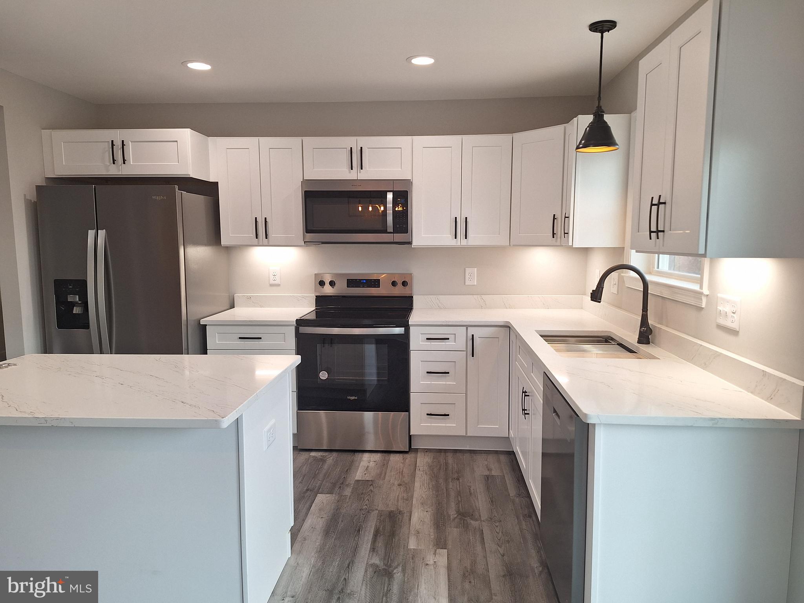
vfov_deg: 58.9
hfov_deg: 73.9
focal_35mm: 23
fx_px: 534
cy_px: 302
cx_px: 402
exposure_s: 1/120
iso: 64
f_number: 1.8
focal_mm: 5.54
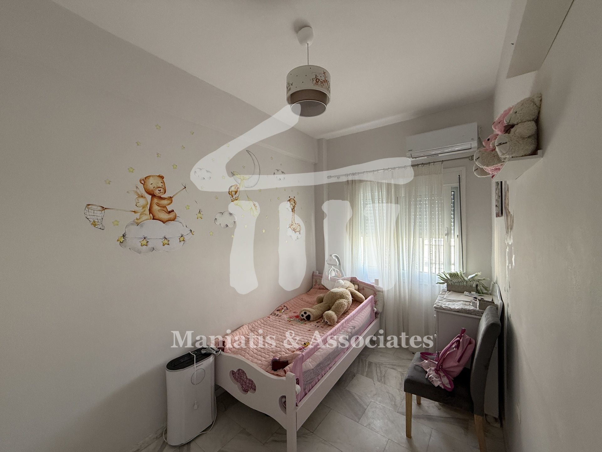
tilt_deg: +0.7
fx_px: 243
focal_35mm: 14
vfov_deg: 85.7
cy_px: 226
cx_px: 301
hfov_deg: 102.1
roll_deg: +1.2
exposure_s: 1/99
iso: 200
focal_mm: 2.22
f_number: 2.2
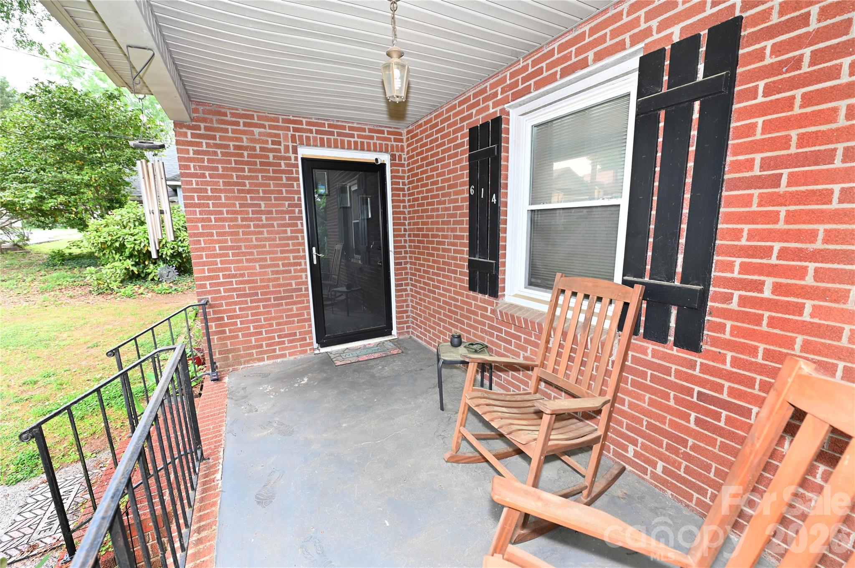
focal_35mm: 14
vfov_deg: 81.1
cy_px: 284
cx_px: 428
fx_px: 332
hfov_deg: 104.3
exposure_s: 1/60
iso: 250
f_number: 4
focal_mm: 14
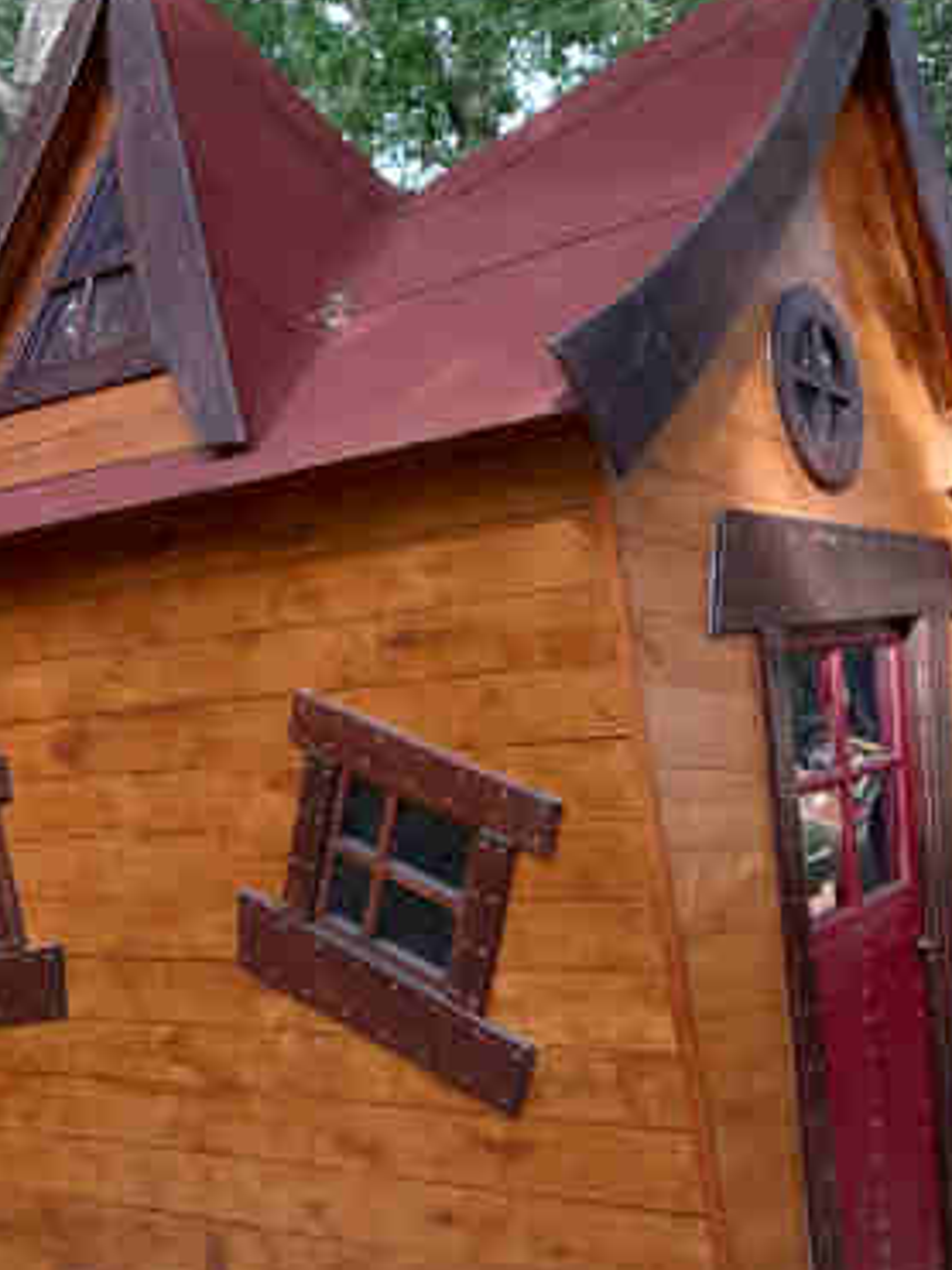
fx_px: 1651
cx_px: 431
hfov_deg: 32.1
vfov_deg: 42.0
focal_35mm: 45
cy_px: 543
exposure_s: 1/50
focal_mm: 4.6
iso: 50
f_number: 2
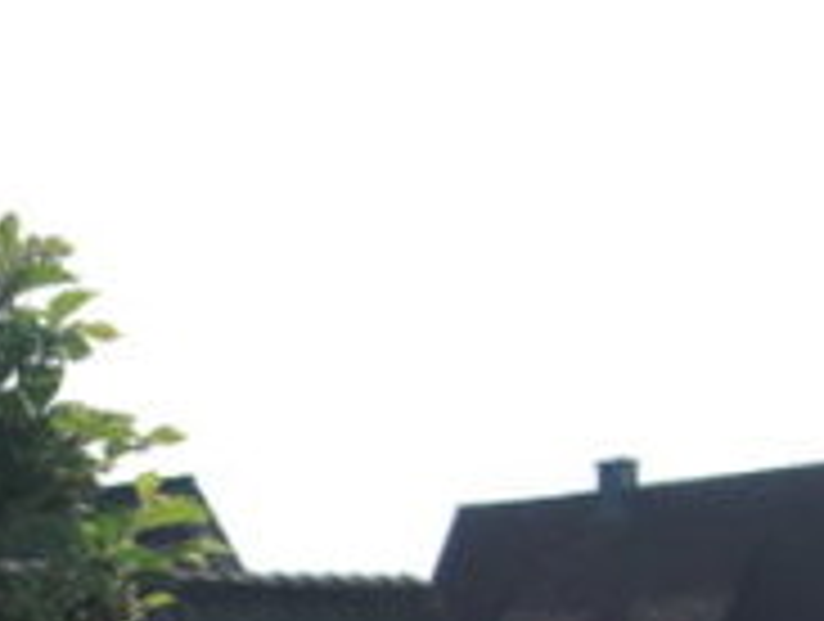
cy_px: 873
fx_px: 2576
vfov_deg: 13.1
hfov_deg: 16.6
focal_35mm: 108
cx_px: -405
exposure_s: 1/200
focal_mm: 5.8
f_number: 7.2
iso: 50
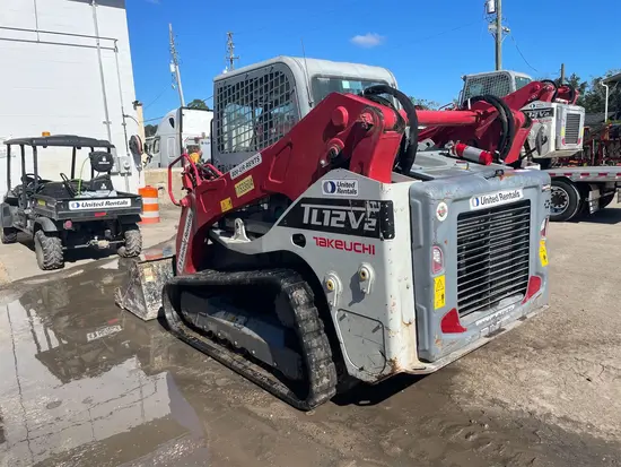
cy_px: 234
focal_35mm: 26
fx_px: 467
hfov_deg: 67.3
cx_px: 310
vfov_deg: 53.1
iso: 32
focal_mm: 4.2
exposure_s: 1/3731
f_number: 1.6
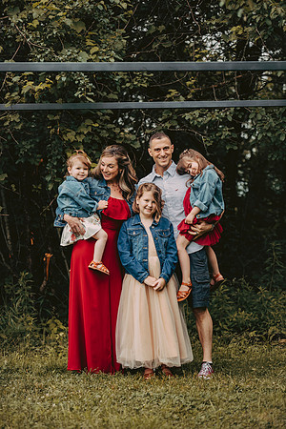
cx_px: 143
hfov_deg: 13.0
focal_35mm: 105
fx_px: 1251
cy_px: 214
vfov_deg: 19.5
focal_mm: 105
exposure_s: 1/1600
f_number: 2.8
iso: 640
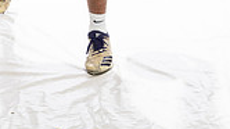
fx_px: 883
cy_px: -173
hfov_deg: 14.8
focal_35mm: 145
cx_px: 62
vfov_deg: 7.8
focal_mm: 51
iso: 800
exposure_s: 1/250
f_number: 8
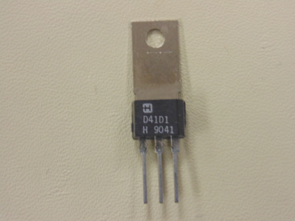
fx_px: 835
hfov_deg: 20.0
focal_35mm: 98
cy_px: 110
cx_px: 148
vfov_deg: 15.1
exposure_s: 1/30
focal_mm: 17.5
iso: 400
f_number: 4.6
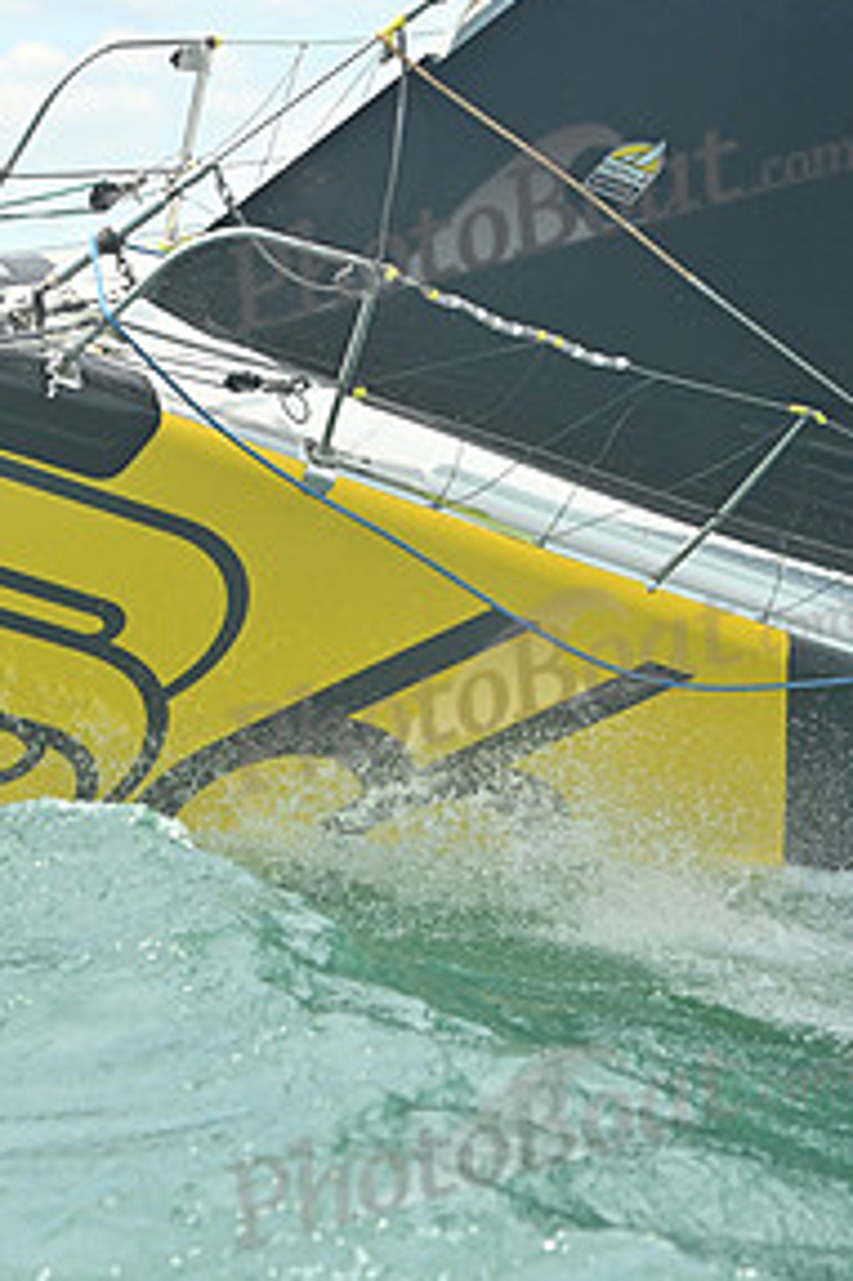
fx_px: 7045
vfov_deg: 10.4
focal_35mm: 198
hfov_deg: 6.9
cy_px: 511
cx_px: 0
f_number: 5.6
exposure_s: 1/1250
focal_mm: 98
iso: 250
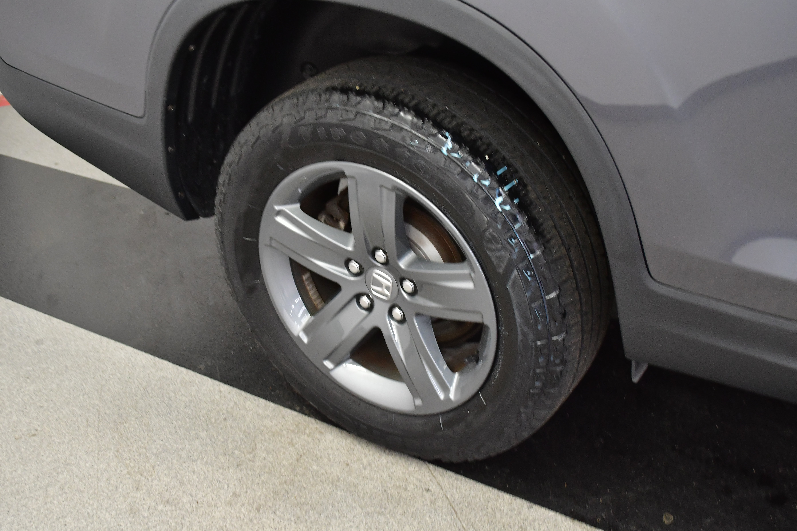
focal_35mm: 44
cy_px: 266
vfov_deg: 30.8
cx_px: 398
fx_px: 963
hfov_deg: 45.0
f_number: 5.6
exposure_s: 1/40
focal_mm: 29
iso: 1600
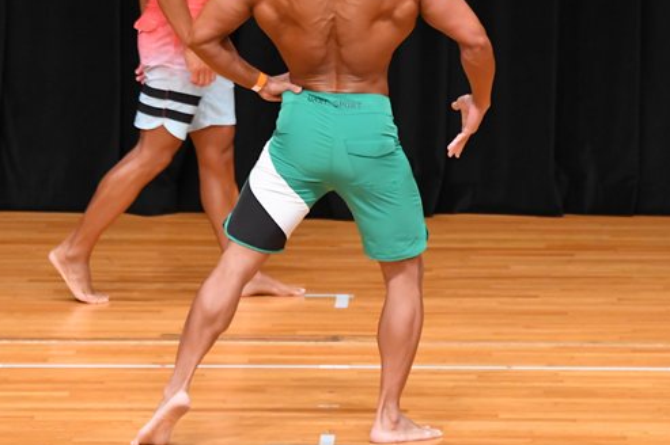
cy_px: 140
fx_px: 8332
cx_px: 309
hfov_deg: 4.6
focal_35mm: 448
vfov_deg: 3.1
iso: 4000
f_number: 5.6
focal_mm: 190
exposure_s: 1/400
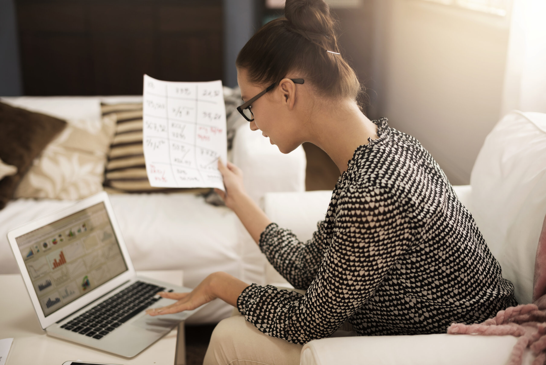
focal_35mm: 50
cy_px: 182
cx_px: 273
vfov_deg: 27.0
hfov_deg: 39.6
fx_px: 759
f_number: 2.2
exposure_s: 1/125
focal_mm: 50
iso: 125
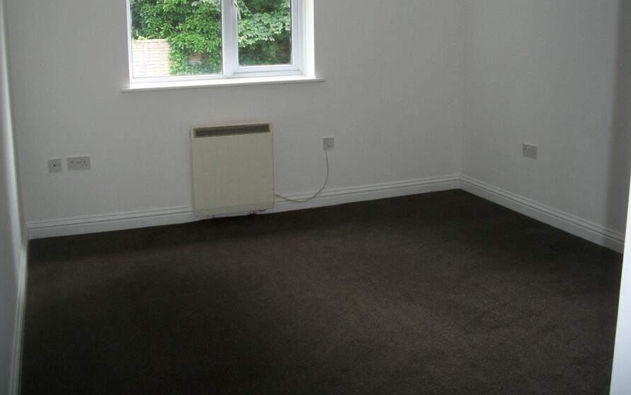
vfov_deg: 33.5
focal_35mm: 38
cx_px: 317
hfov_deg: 51.5
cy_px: 153
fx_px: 654
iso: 160
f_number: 3.1
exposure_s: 1/60
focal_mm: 6.3
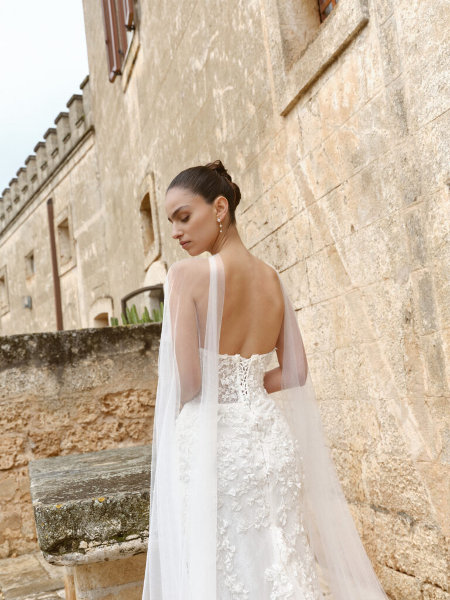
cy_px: 300
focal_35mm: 43
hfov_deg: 33.6
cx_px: 225
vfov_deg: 43.9
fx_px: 745
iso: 500
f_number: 8
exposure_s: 1/250
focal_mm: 54.6
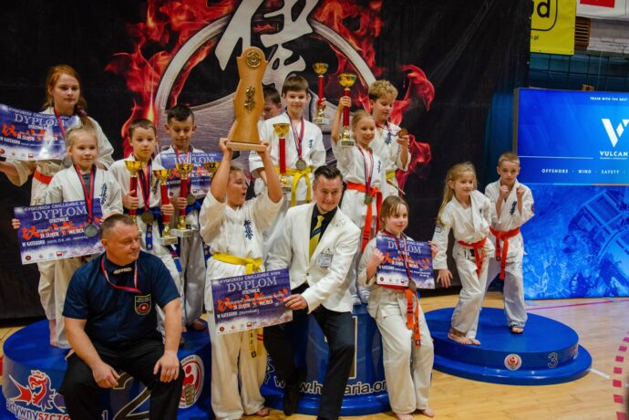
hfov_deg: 53.1
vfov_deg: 36.9
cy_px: 210
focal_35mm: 36
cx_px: 314
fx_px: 629
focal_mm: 24
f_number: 3.8
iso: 1600
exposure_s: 1/200
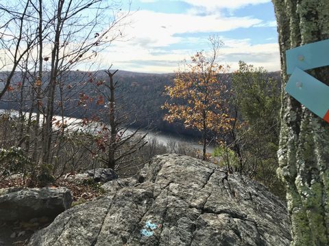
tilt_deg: -7.1
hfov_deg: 63.4
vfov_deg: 49.7
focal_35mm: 28
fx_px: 266
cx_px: 164
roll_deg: -1.2
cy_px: 123
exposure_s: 1/1294
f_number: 1.8
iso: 20
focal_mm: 3.99
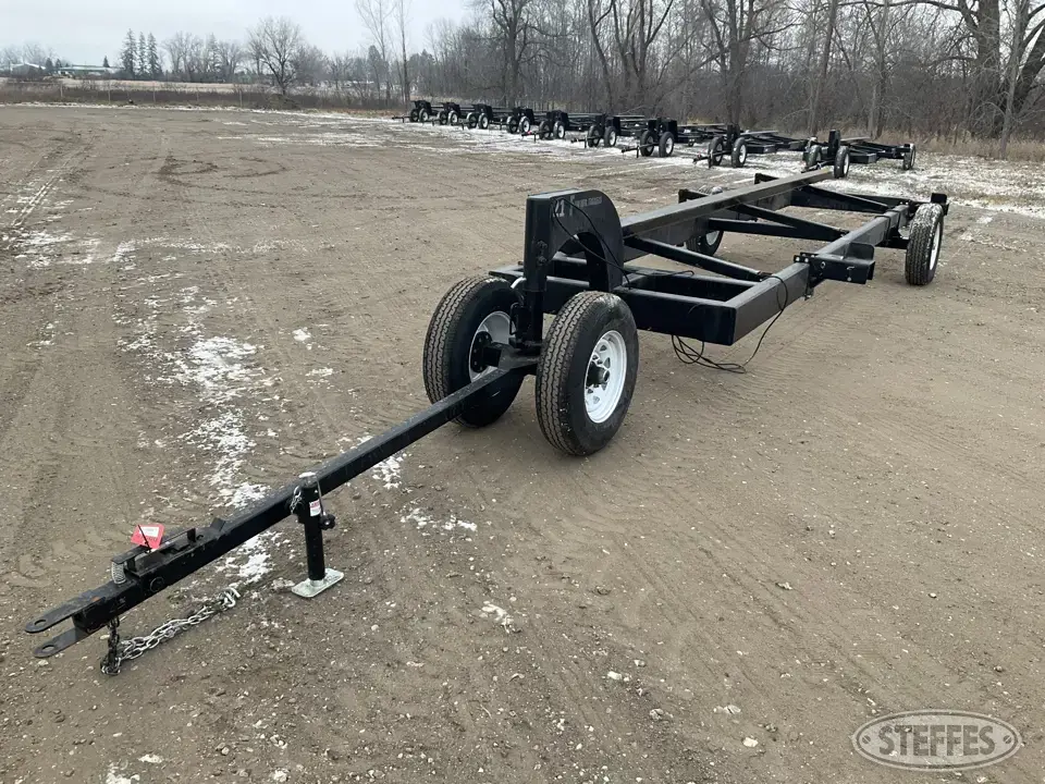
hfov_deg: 61.7
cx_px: 522
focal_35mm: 29
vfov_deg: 48.2
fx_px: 875
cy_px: 392
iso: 25
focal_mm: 3
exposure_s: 1/254
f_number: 1.8
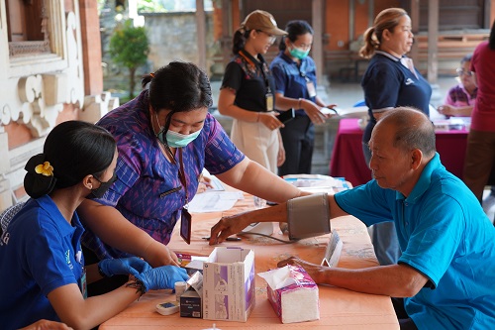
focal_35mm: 51
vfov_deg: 26.5
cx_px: 248
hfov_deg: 38.9
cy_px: 165
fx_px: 701
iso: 500
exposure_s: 1/160
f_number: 4
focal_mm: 51
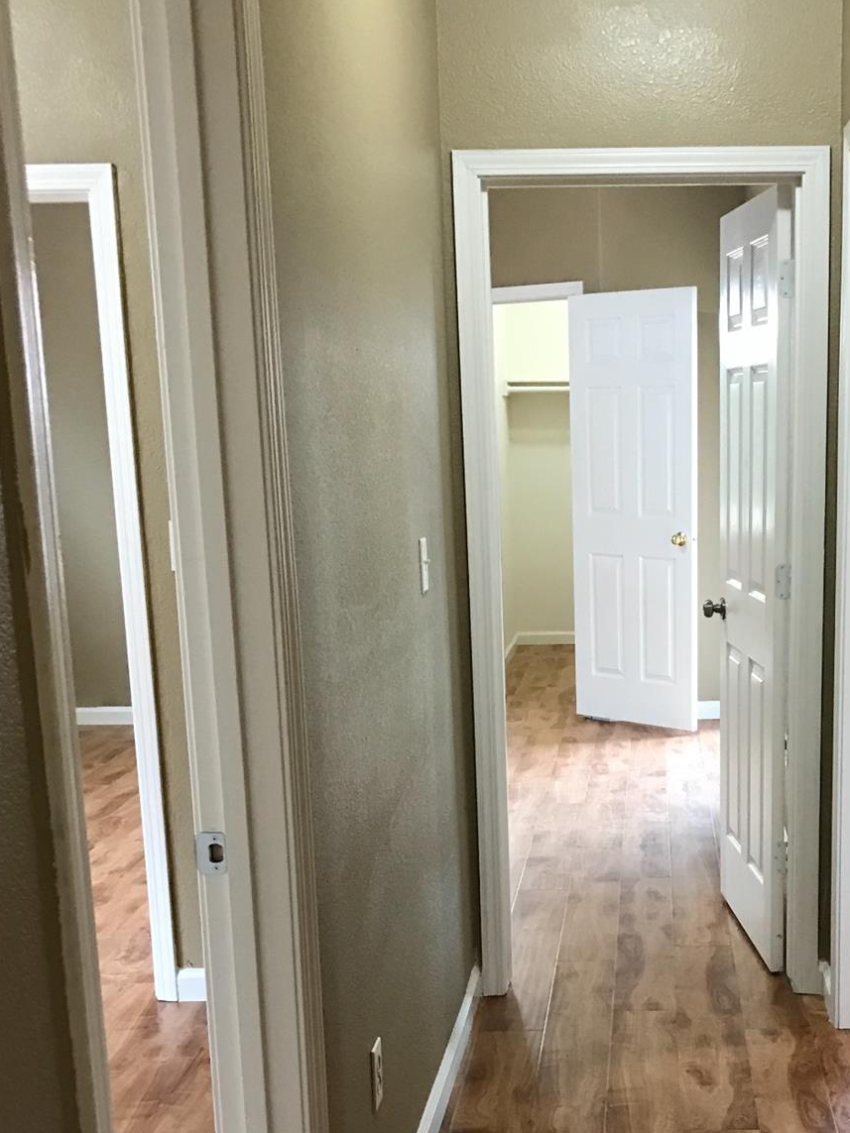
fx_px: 1605
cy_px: 782
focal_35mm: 49
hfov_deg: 29.2
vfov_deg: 38.3
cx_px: 639
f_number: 1.8
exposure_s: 1/15
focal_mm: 3.99
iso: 50
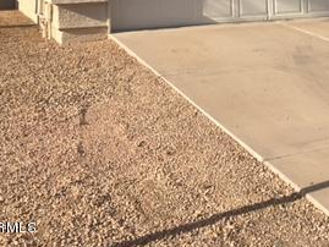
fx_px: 656
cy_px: -42
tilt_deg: -1.0
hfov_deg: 26.6
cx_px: 333
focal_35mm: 69
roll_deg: +0.0
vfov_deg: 20.1
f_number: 2.2
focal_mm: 4.15
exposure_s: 1/1304
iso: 25
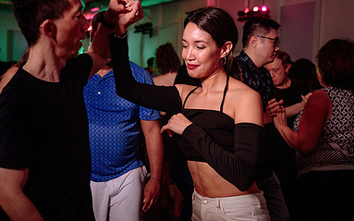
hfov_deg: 35.0
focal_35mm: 58
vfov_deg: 22.3
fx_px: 559
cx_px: 139
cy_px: 124
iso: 800
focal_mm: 34
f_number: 3.2
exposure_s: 1/80
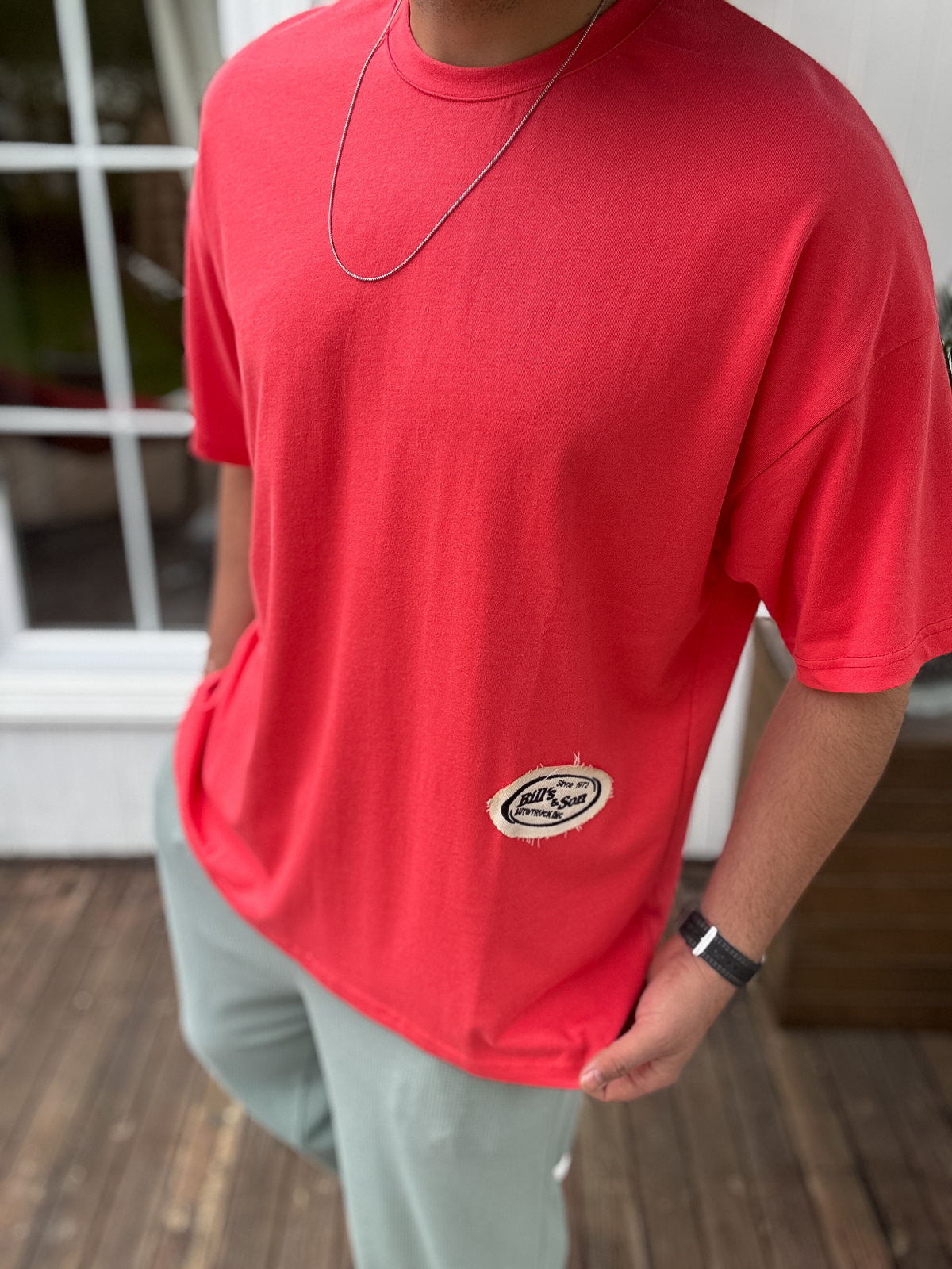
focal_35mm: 30
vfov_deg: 60.0
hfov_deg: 46.8
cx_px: 476
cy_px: 634
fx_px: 1100
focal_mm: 2.69
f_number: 1.9
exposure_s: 1/120
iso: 25
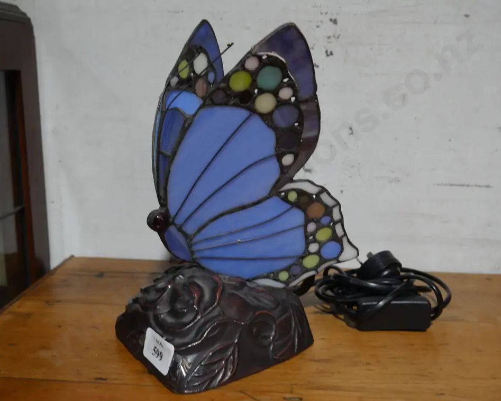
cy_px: 199
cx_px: 260
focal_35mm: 38
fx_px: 564
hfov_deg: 47.9
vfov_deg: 39.2
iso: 320
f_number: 4
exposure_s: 1/60
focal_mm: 18
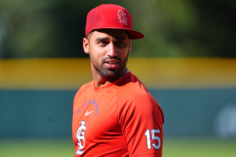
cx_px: 118
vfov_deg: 2.3
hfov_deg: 3.4
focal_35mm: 600
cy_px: 78
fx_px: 3933
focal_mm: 600
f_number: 4
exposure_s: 1/1250
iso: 200
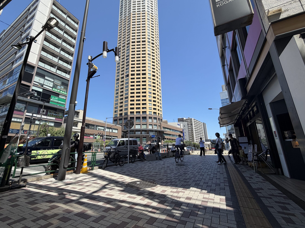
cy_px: 108
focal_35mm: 16
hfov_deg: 94.4
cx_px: 143
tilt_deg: +16.9
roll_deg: +0.1
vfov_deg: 78.0
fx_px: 141
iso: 32
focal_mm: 2.22
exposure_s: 1/770
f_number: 2.2
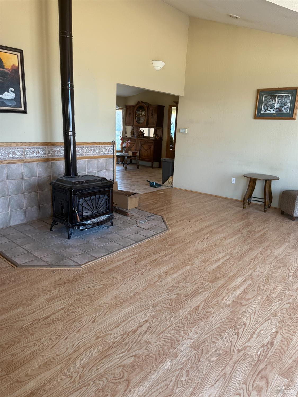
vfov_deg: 71.6
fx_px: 275
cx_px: 149
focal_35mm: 24
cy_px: 198
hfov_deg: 56.8
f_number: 1.78
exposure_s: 1/118
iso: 200
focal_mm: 6.76
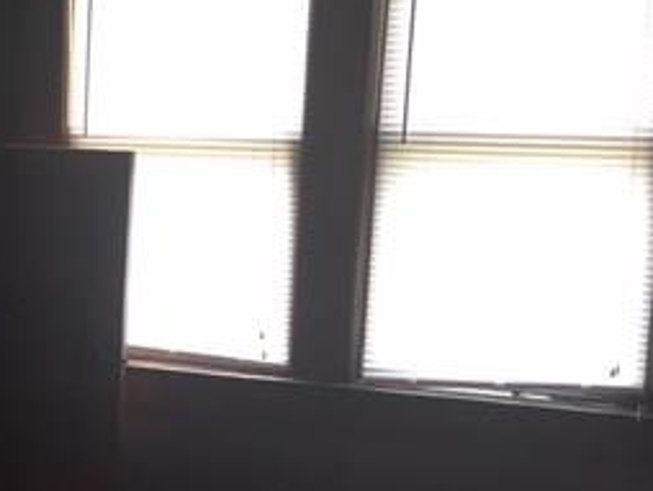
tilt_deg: -8.0
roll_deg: -2.0
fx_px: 1378
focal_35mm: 73
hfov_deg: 24.7
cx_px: -77
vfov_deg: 20.1
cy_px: 339
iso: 64
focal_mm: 4.15
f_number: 2.2
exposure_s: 1/30
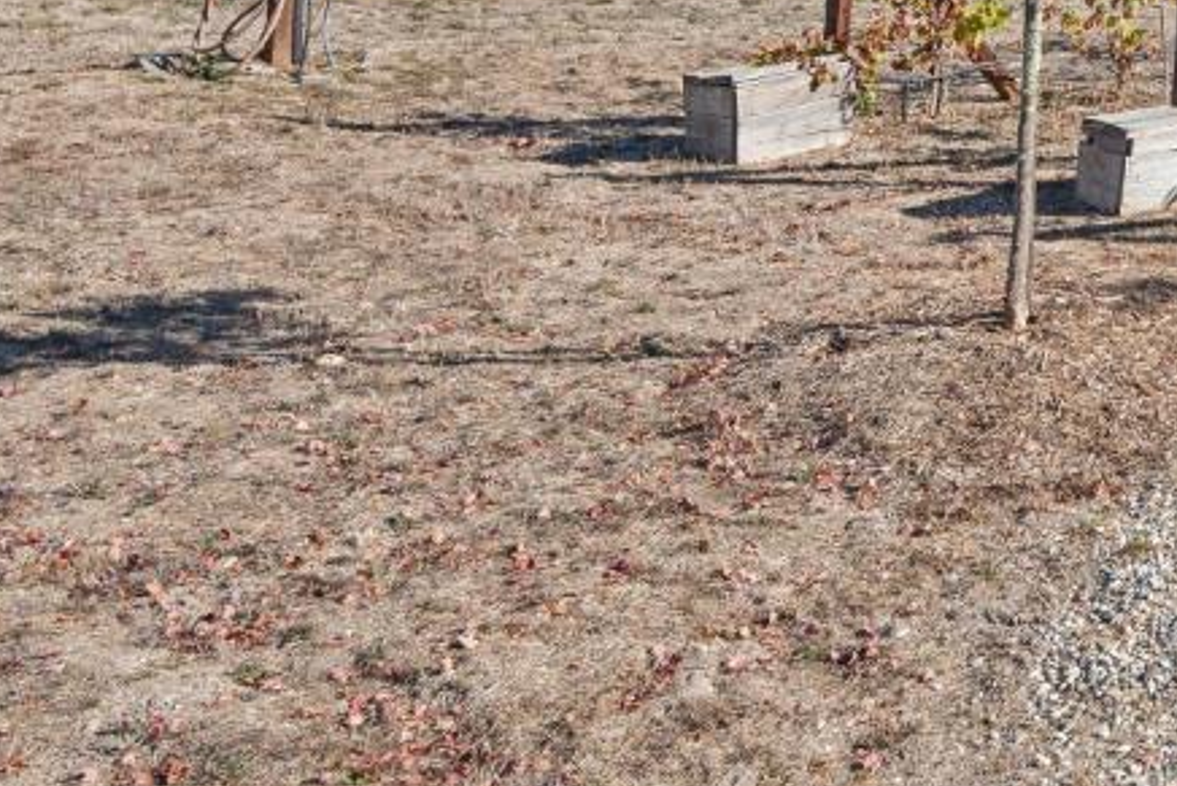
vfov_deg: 23.0
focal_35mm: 55
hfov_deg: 25.5
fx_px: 1799
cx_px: 1833
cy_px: -111
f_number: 10
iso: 320
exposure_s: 1/500
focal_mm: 16
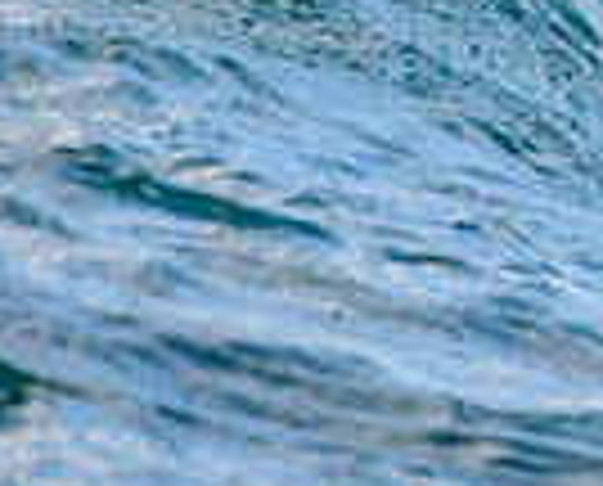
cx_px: 1402
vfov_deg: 0.6
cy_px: -49
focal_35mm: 2483
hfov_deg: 0.8
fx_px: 44442
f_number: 5.6
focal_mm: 500
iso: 560
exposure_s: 1/2000
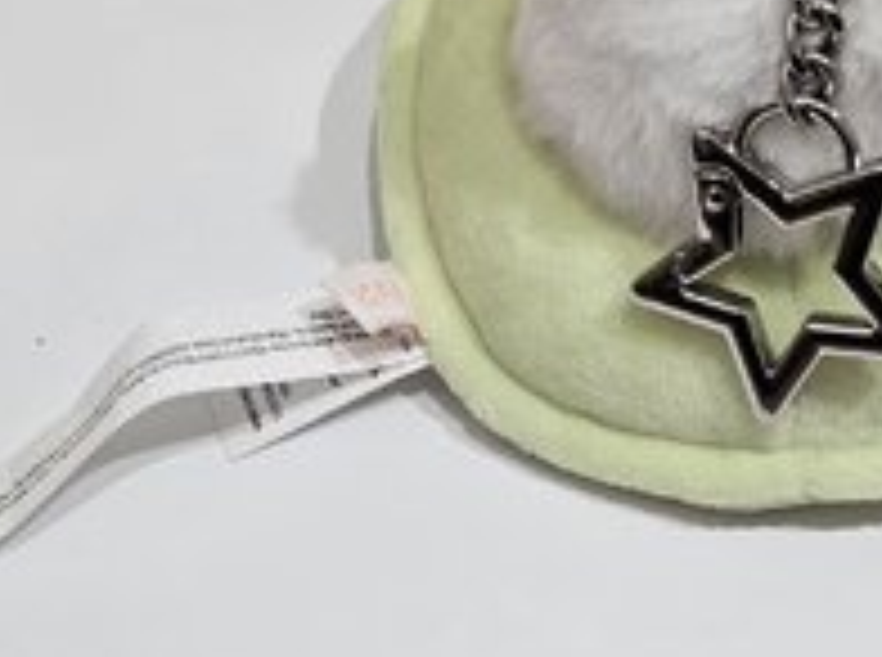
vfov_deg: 30.3
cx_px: 680
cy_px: 169
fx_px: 1195
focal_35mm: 47
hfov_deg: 39.3
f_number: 1.7
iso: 250
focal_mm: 6.3
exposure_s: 1/120
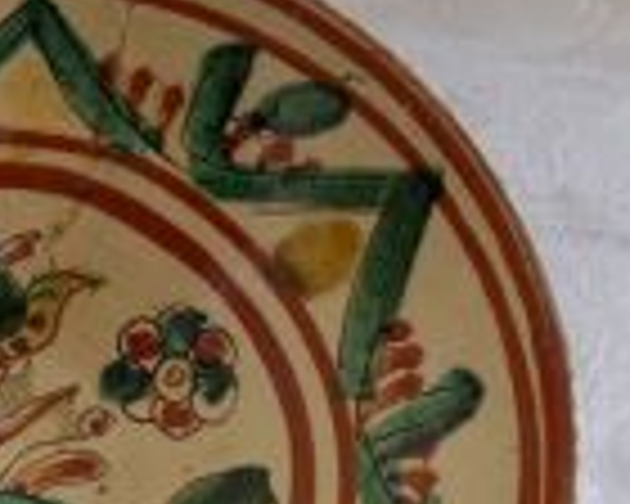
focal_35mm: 64
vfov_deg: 23.1
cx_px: -9
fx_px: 1193
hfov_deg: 27.7
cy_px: 468
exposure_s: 1/30
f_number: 3.1
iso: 80
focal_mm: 4
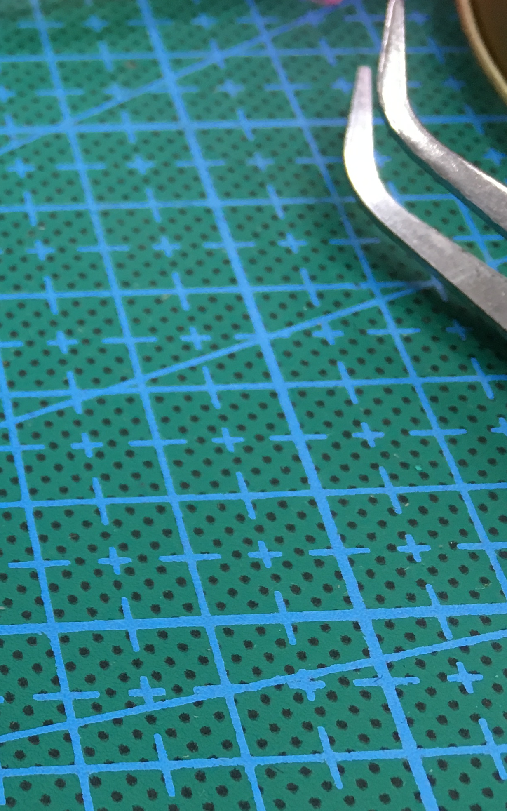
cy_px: 501
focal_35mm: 63
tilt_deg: -51.6
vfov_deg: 32.3
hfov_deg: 18.9
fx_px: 1392
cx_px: -183
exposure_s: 1/33
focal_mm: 4.15
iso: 100
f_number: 2.2
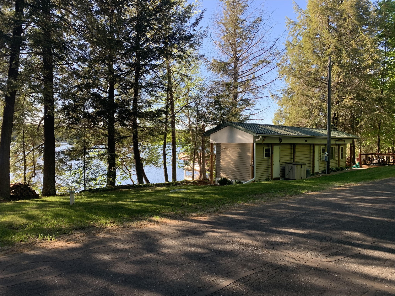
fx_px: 297
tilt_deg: -1.1
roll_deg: -1.0
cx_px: 198
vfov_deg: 53.1
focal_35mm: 26
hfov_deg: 67.3
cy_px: 148
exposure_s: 1/360
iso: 25
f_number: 1.8
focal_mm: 4.25
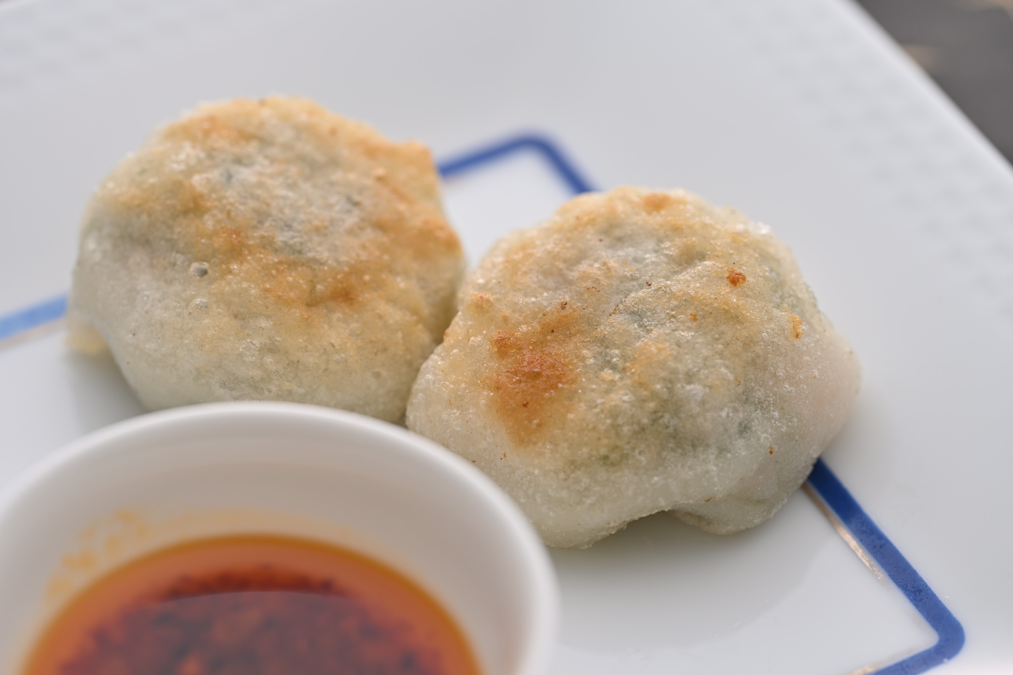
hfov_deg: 19.5
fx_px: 2954
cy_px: 338
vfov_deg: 13.0
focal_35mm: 105
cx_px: 506
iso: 100
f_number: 5.6
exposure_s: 1/160
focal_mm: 105
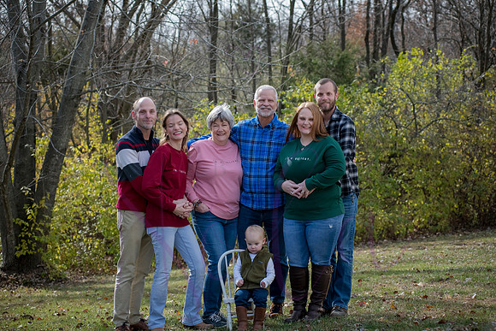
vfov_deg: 17.1
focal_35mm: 80
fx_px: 1102
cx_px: 248
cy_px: 166
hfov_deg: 25.4
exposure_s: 1/800
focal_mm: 80
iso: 400
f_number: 5
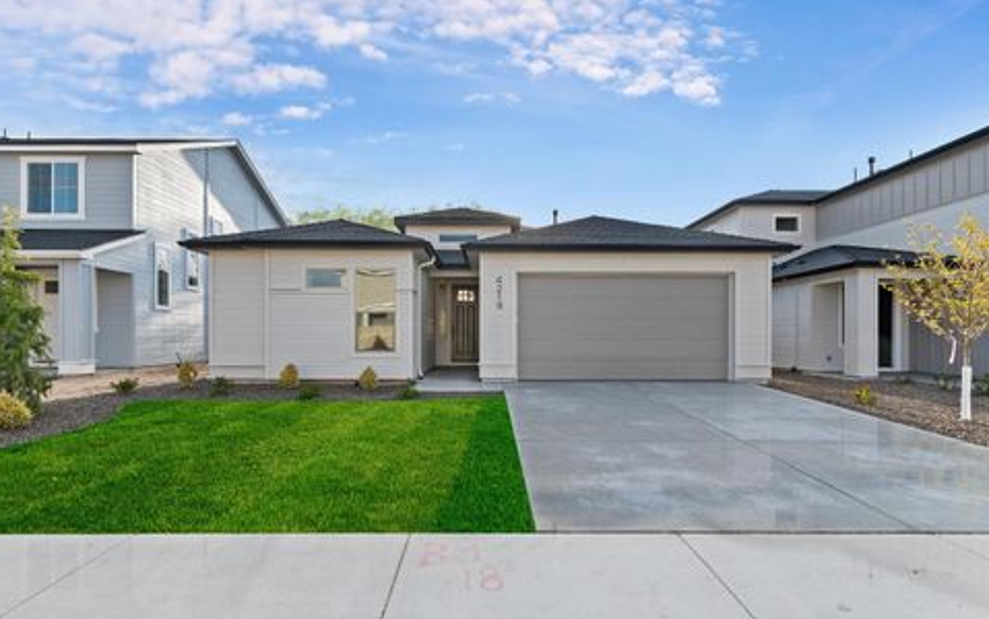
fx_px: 458
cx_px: 493
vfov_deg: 67.9
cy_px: 337
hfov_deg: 94.3
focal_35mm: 17
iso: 320
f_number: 11
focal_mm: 11
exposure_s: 1/50
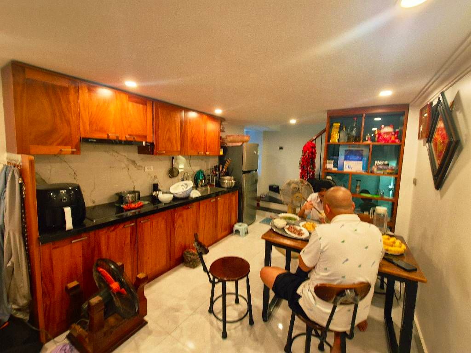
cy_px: 176
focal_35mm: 13
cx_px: 236
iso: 200
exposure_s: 1/50
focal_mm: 2.2
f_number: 2.2
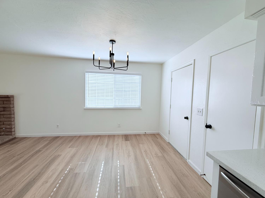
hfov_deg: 102.1
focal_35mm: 14
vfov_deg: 85.7
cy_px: 99
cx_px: 132
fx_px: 107
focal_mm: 2.22
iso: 64
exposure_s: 1/158
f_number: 2.2
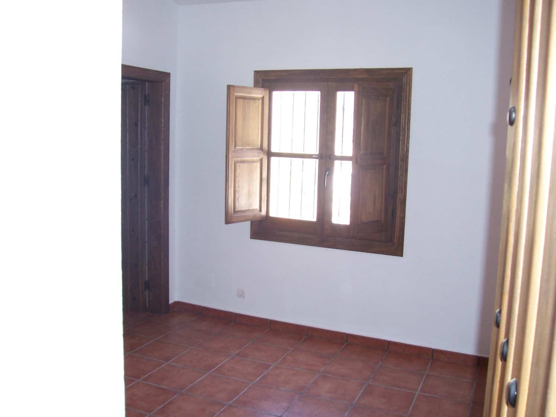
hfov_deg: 54.0
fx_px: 546
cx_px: 278
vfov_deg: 41.8
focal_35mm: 34
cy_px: 208
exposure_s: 1/60
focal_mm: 5.6
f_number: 2.7
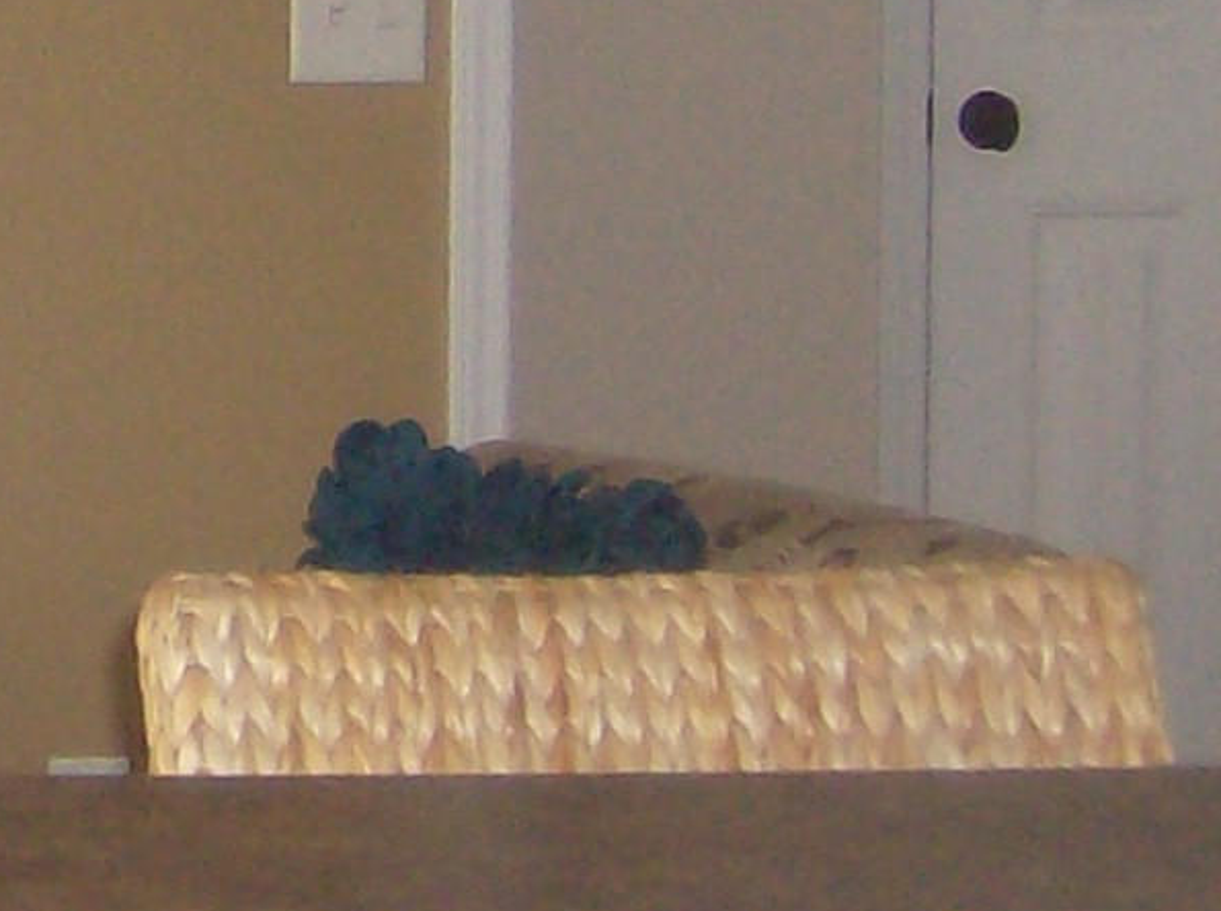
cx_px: -1274
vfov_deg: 7.3
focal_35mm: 199
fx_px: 7007
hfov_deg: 9.3
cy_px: -618
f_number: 3.1
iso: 200
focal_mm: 7.7
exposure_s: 1/74
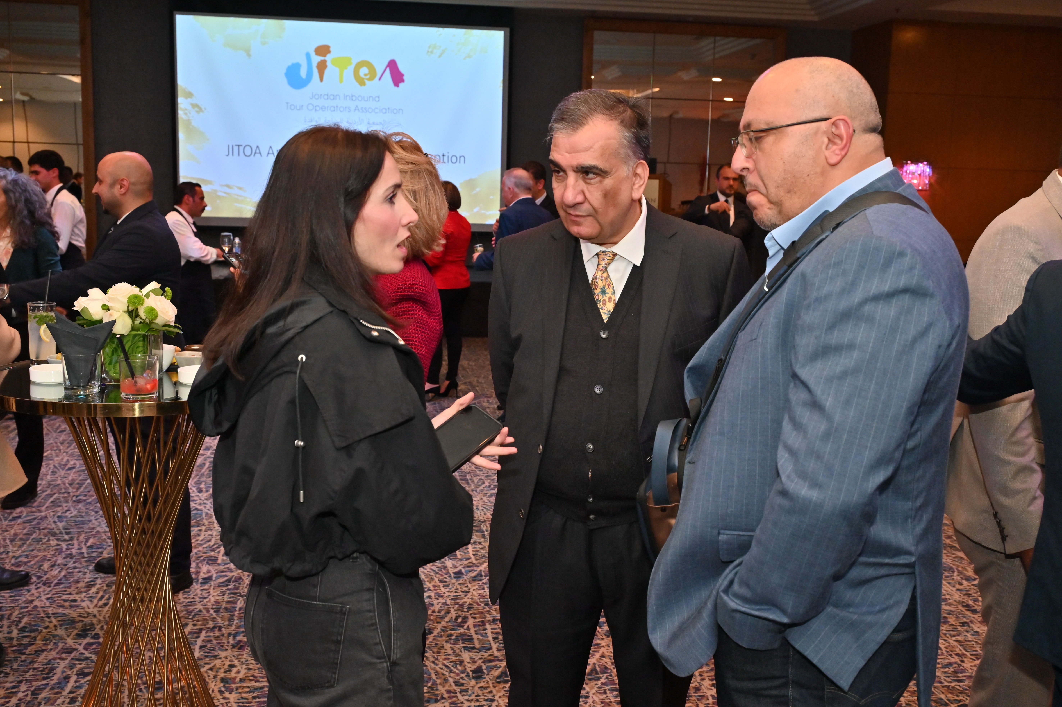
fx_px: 1032
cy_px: 354
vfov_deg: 37.8
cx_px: 531
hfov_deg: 54.5
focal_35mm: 35
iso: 2500
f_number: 7.1
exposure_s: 1/80
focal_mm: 35
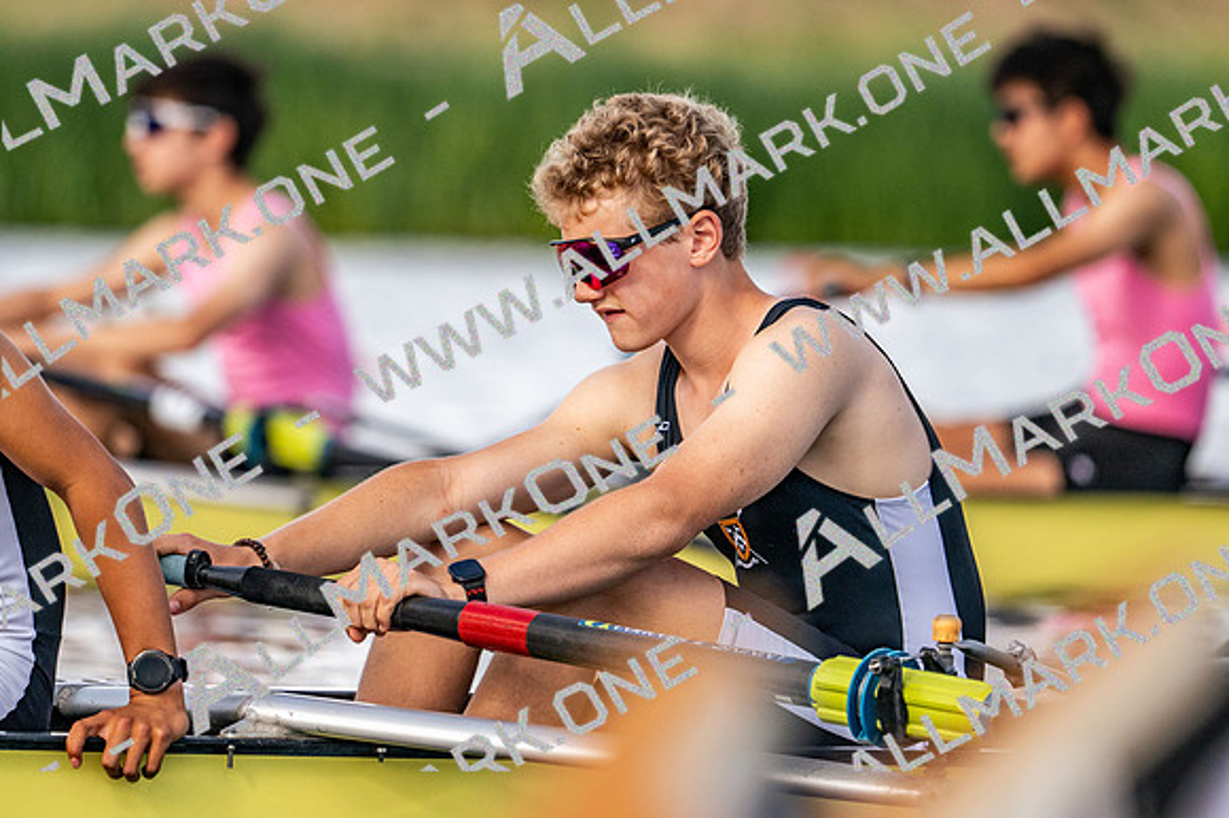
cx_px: 614
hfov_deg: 3.4
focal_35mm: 600
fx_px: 20471
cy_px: 409
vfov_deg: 2.3
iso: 500
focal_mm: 400
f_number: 4.5
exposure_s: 1/2500
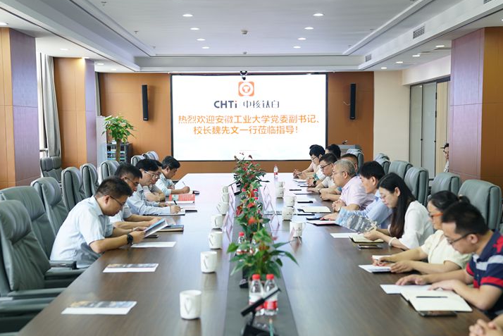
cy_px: 180
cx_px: 252
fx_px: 783
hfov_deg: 35.6
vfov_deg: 24.2
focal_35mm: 56
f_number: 2.8
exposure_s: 1/60
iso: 500
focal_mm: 50
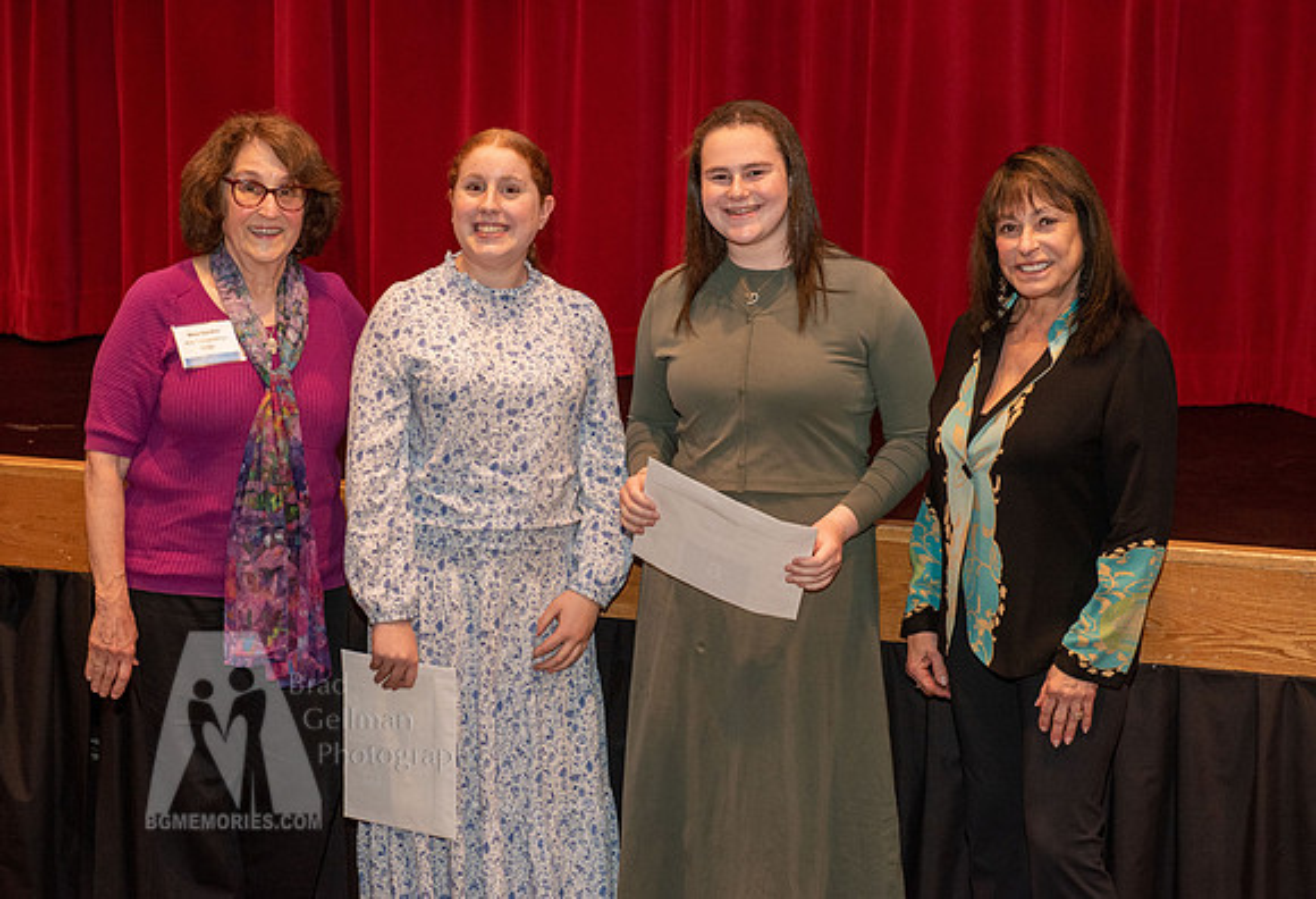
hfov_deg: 25.4
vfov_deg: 17.5
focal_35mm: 79
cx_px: 641
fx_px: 2923
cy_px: 415
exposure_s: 1/100
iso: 1600
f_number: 4.5
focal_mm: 70
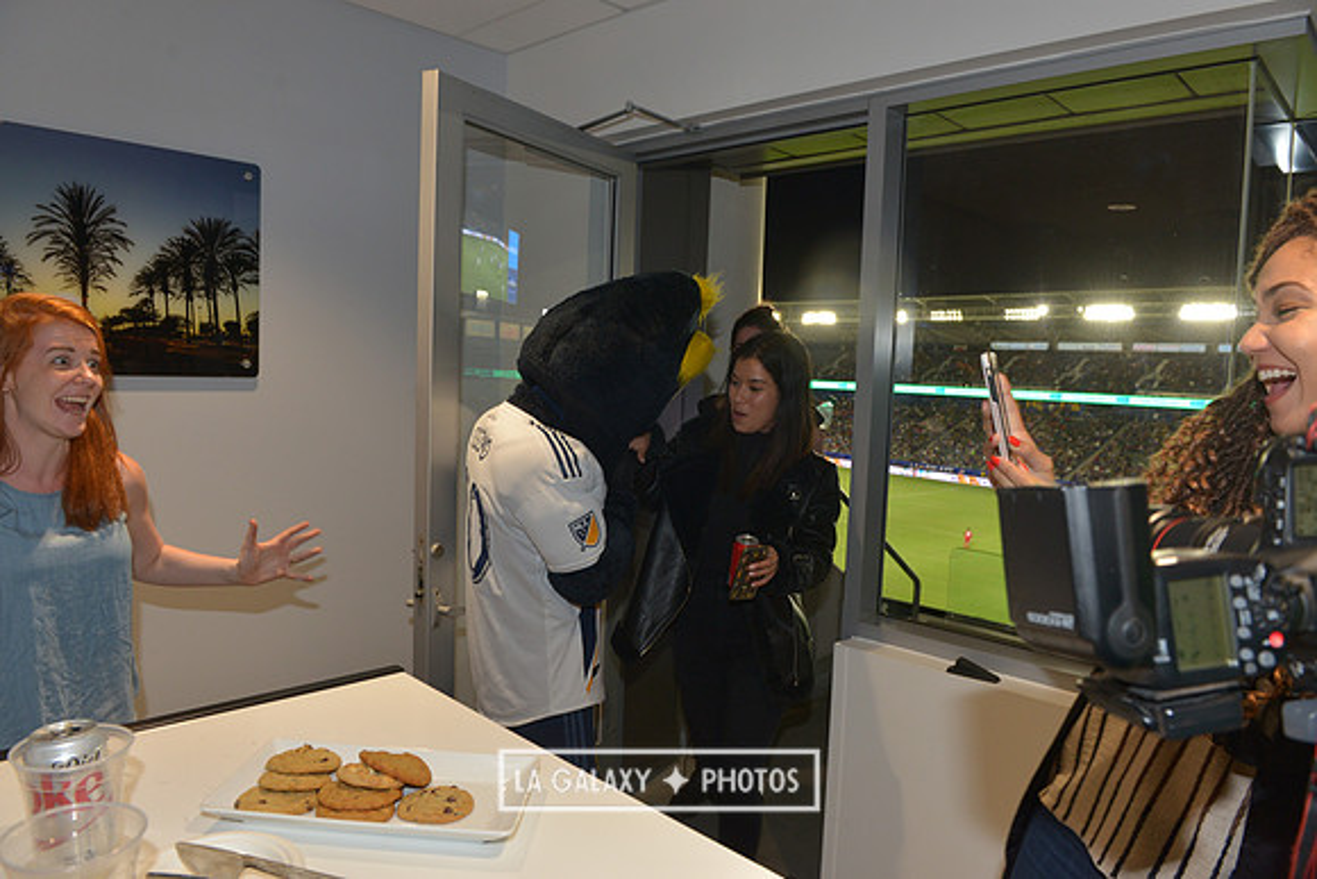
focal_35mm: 24
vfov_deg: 53.2
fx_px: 878
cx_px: 658
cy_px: 440
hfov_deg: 73.7
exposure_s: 1/80
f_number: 7.1
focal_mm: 24
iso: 800
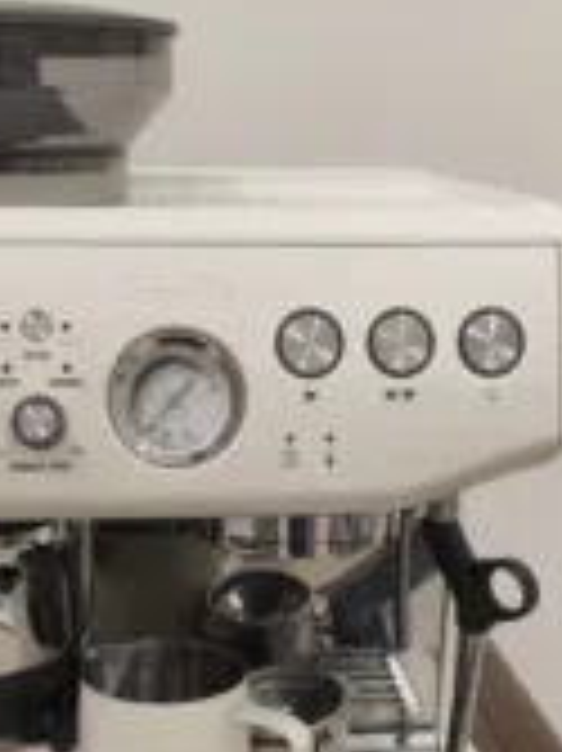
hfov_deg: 26.5
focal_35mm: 55
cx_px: 270
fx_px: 1192
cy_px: 518
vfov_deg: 34.5
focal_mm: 6.19
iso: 500
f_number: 1.65
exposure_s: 1/50
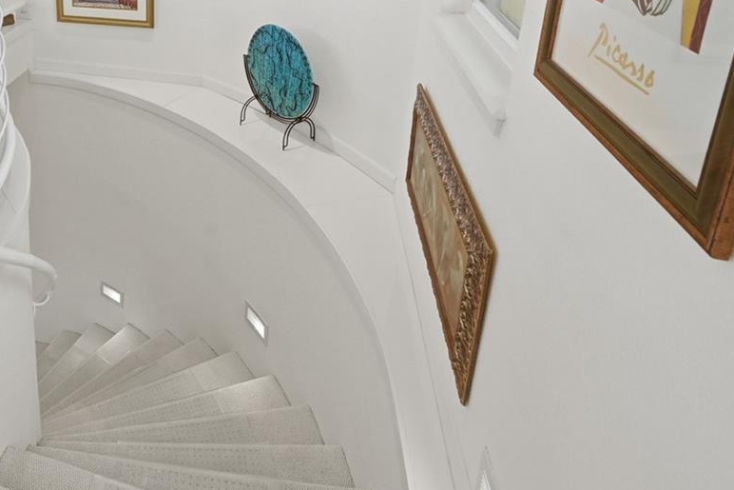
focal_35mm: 29
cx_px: 111
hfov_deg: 57.1
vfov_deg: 40.5
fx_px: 591
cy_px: 22
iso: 400
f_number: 8
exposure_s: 1/800
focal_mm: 14
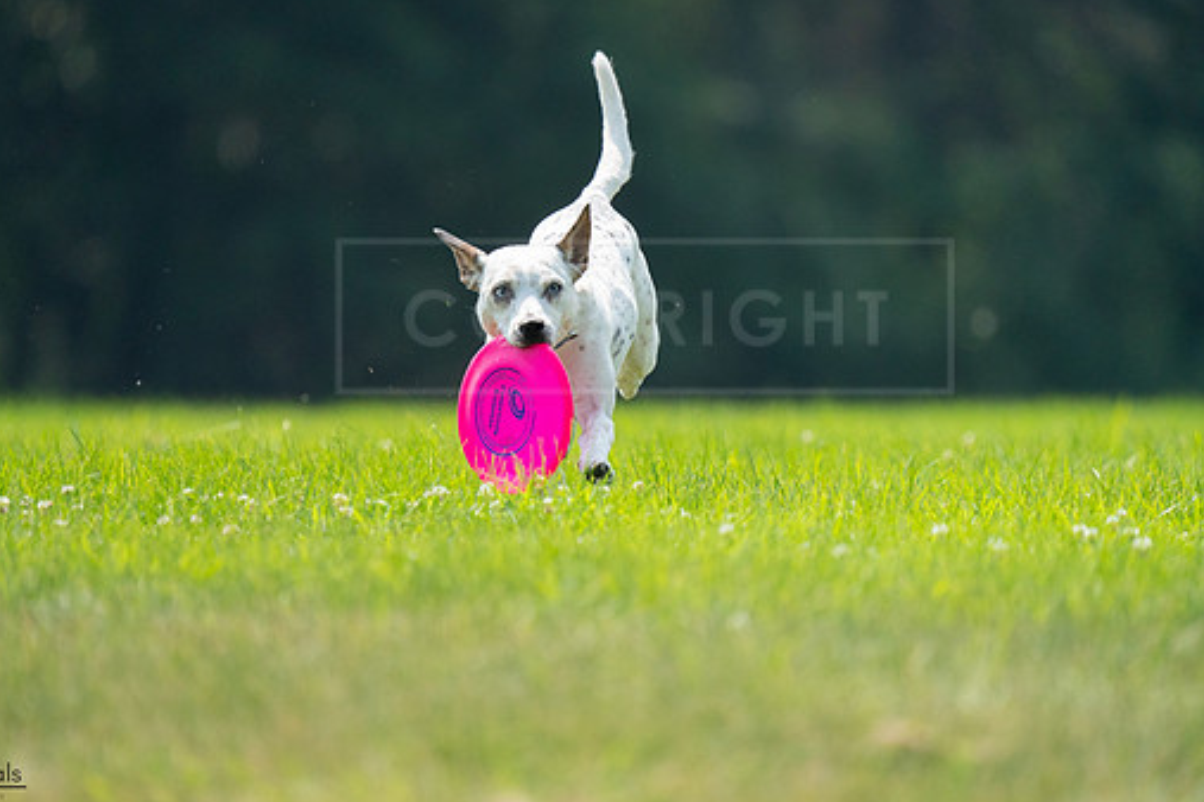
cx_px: 563
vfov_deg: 2.0
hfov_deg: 3.0
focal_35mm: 687
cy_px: 357
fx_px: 22975
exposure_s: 1/4000
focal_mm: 600
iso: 2500
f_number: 6.3
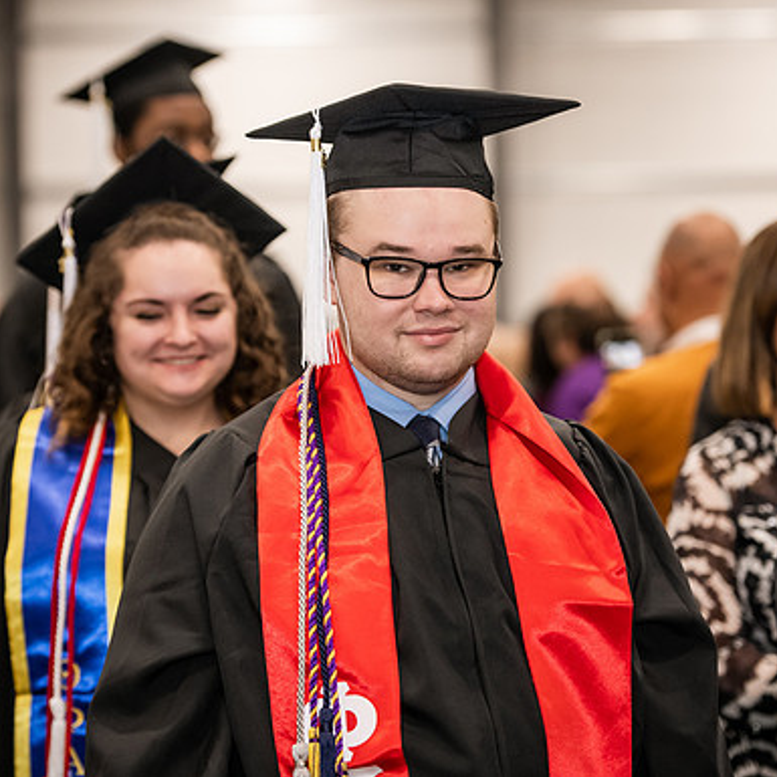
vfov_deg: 12.4
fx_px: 3581
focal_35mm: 141
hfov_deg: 12.4
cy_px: 388
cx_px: 472
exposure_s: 1/200
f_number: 3.2
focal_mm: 110
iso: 2000
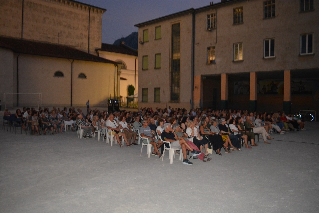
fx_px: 239
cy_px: 106
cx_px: 160
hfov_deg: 67.4
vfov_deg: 47.9
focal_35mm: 27
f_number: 3.5
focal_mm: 18
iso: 3200
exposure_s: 1/10
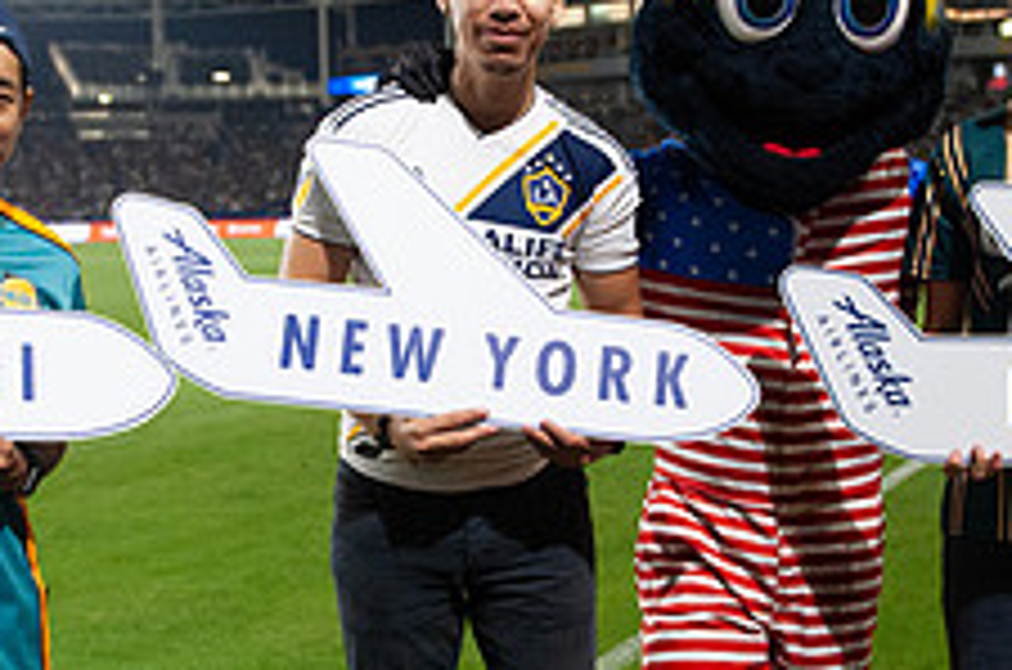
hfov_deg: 32.4
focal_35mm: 62
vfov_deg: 21.8
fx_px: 1739
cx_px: 454
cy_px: 382
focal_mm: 24
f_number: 2.8
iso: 2500
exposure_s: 1/1600
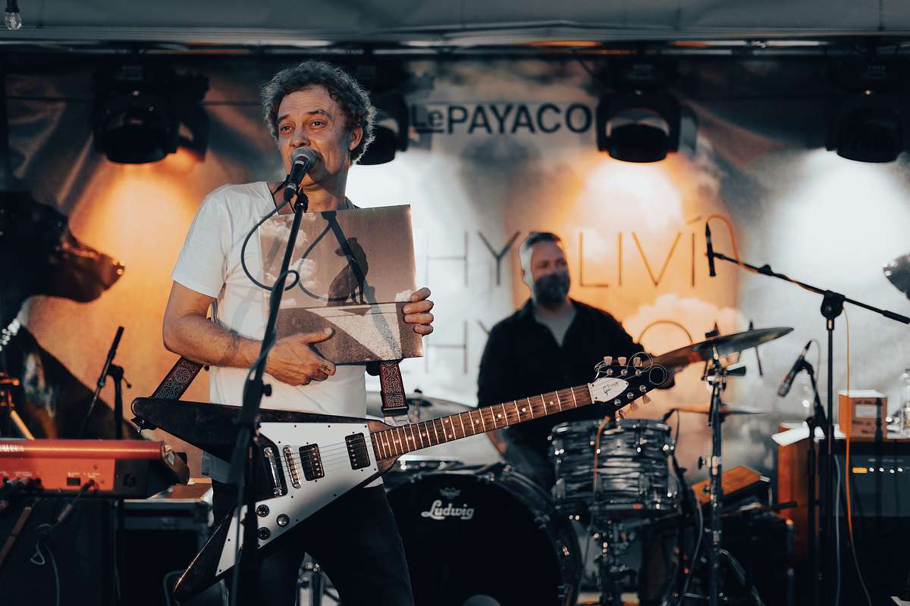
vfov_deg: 27.0
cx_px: 455
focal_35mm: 50
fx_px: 1264
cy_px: 303
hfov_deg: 39.6
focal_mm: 50
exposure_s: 1/250
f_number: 1.8
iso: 640
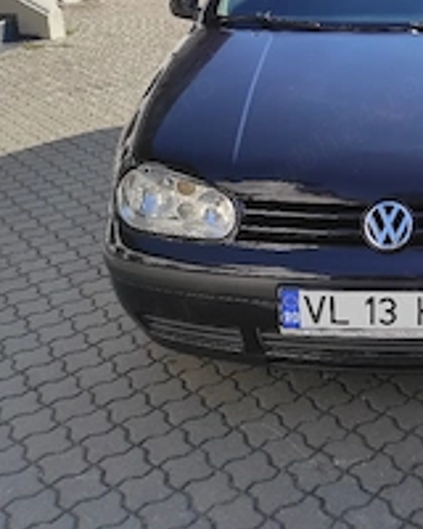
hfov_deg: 29.4
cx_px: 389
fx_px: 767
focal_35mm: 49
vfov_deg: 37.6
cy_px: 171
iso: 100
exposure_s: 1/2500
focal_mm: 5.43
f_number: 1.89
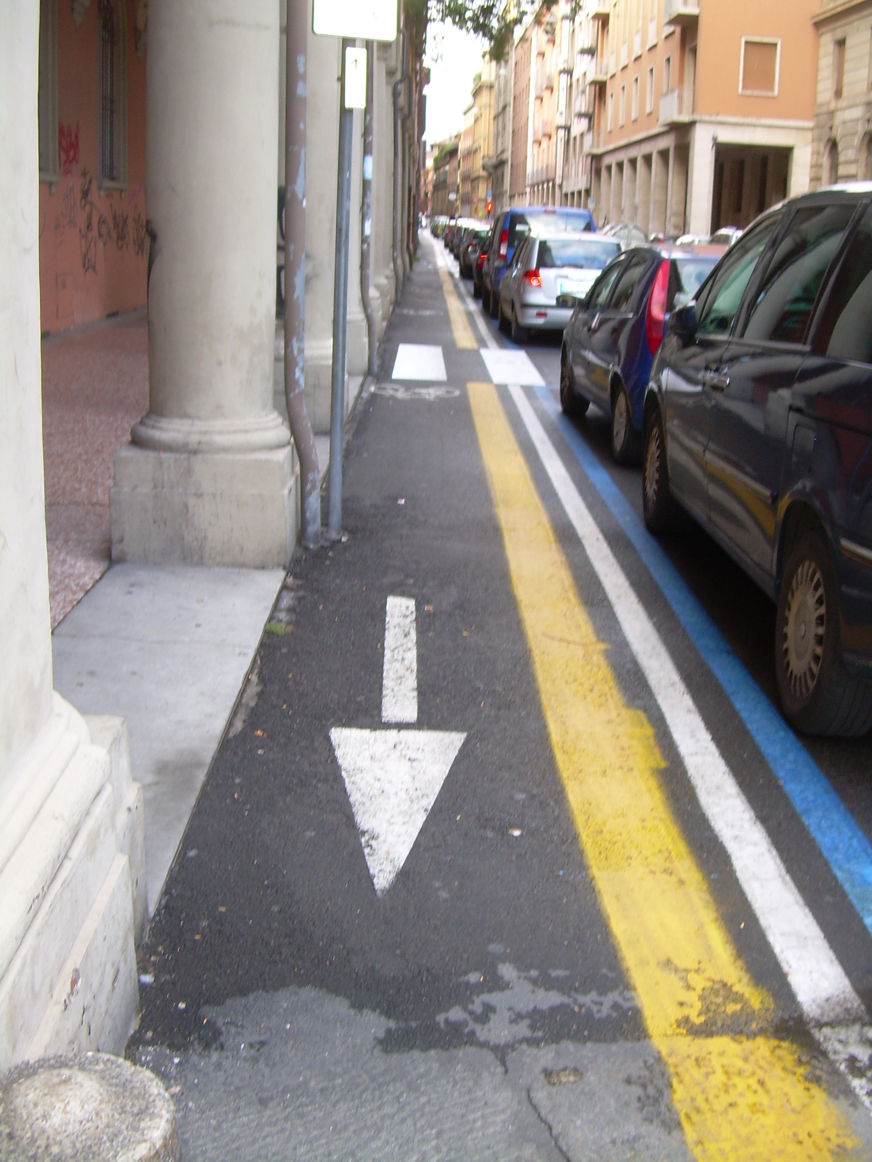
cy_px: 581
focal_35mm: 38
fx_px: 1276
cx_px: 436
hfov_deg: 37.7
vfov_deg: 49.0
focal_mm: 6.3
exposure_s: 1/30
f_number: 2.8
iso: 50
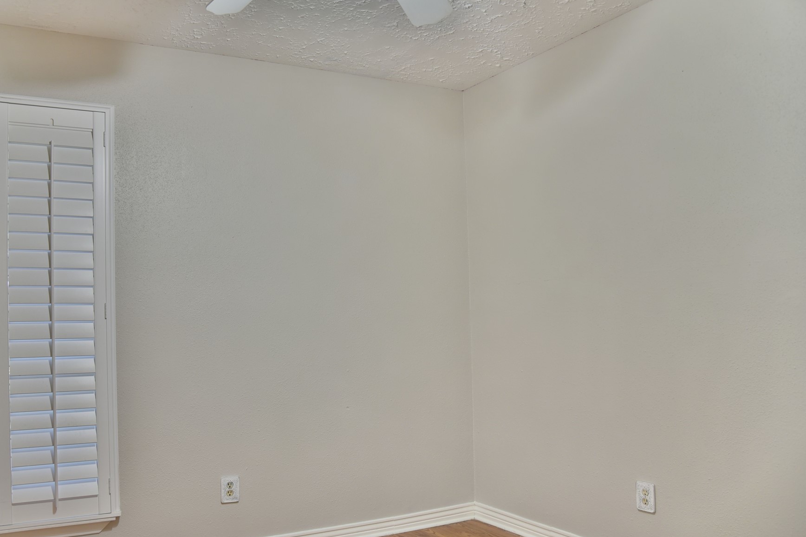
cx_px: 325
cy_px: 304
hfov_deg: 61.4
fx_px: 672
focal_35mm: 30
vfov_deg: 43.5
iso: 800
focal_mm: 24
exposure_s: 1/60
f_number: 4
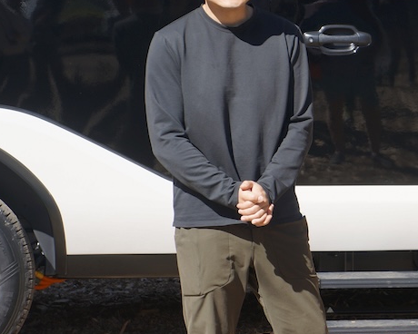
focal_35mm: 168
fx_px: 2079
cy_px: 59
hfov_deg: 11.4
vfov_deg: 9.2
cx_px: 399
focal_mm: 55
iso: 100
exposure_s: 1/250
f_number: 6.3
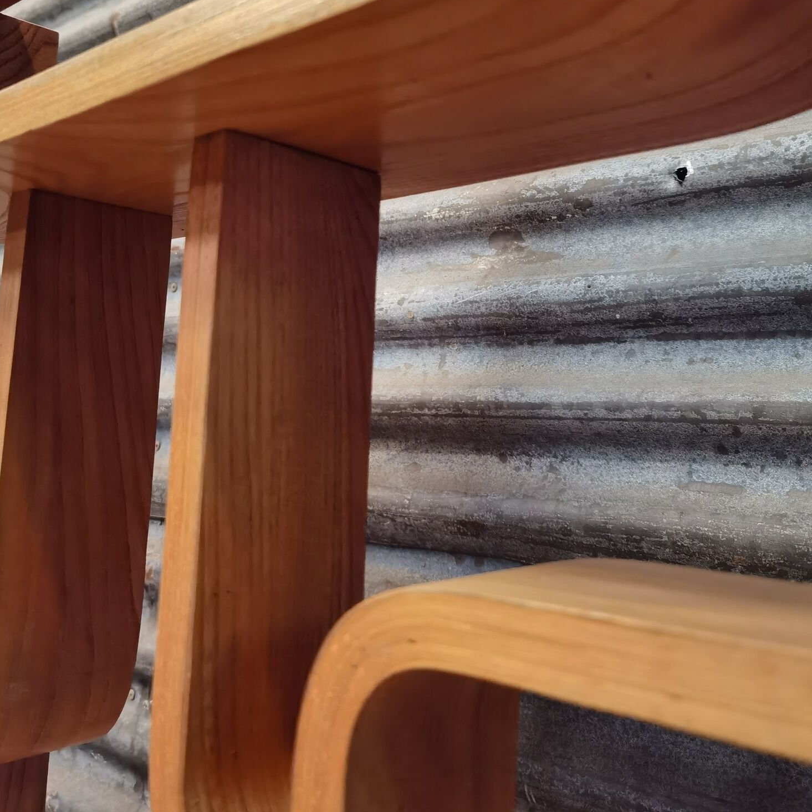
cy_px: 263
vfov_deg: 46.4
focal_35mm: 35
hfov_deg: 47.2
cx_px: 398
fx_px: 929
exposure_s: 1/25
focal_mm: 6.71
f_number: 1.9
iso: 640
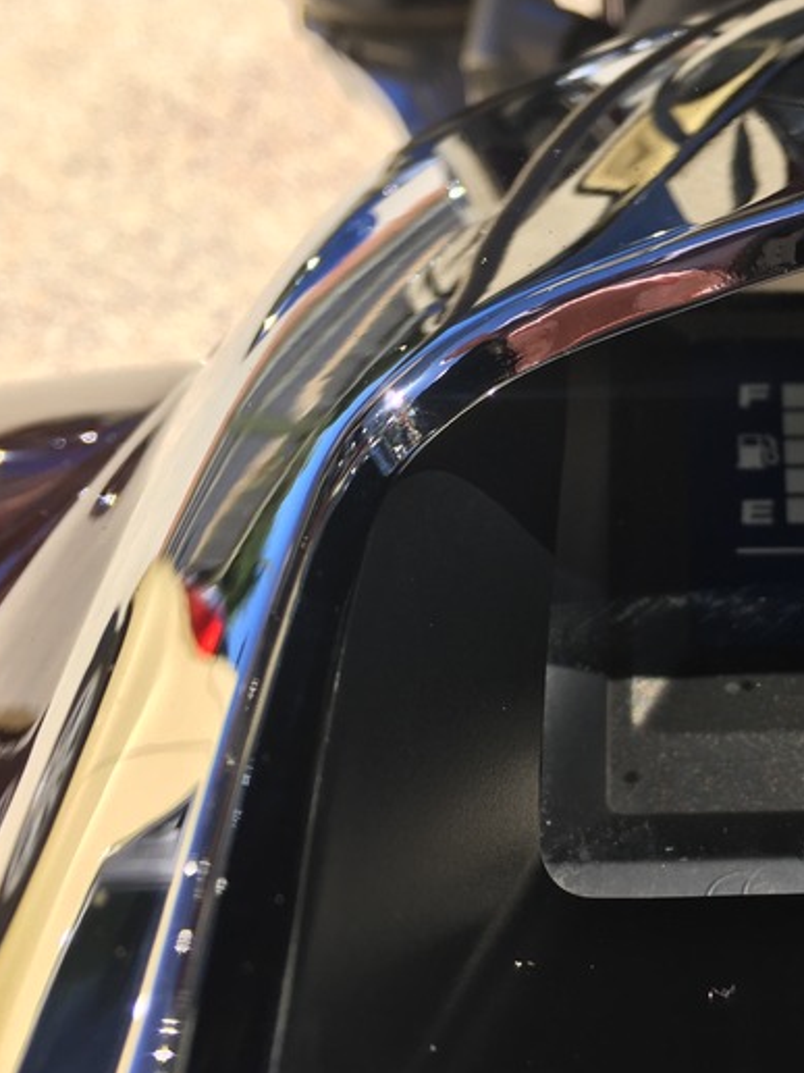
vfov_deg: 42.1
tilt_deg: -41.2
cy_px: 536
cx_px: 713
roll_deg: -16.9
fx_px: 1394
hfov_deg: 30.8
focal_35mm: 45
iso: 32
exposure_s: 1/1319
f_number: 2.2
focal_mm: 4.15
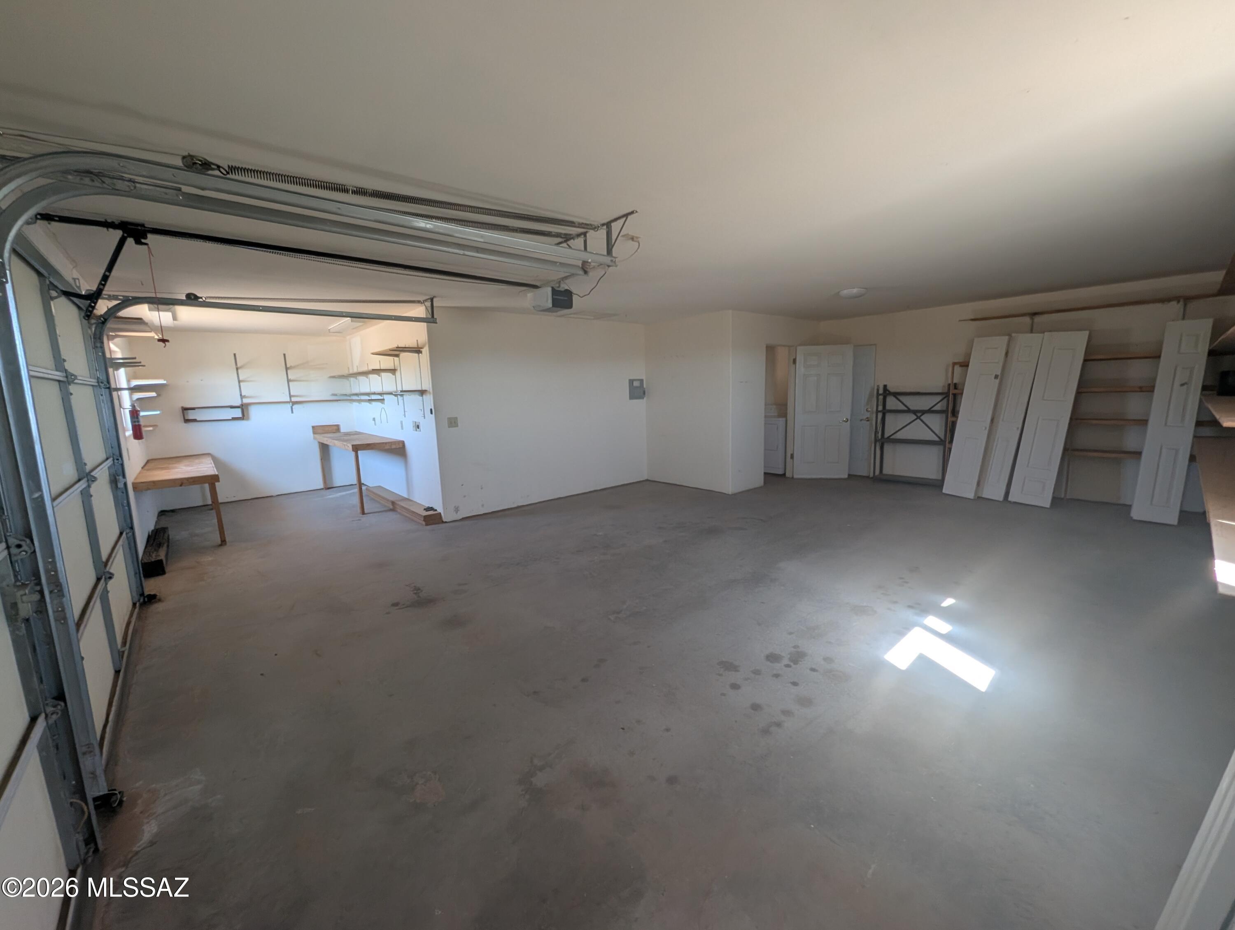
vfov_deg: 90.0
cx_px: 618
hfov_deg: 106.1
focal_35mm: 13
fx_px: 464
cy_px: 465
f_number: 2.2
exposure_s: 1/79.8
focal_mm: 1.95
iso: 210
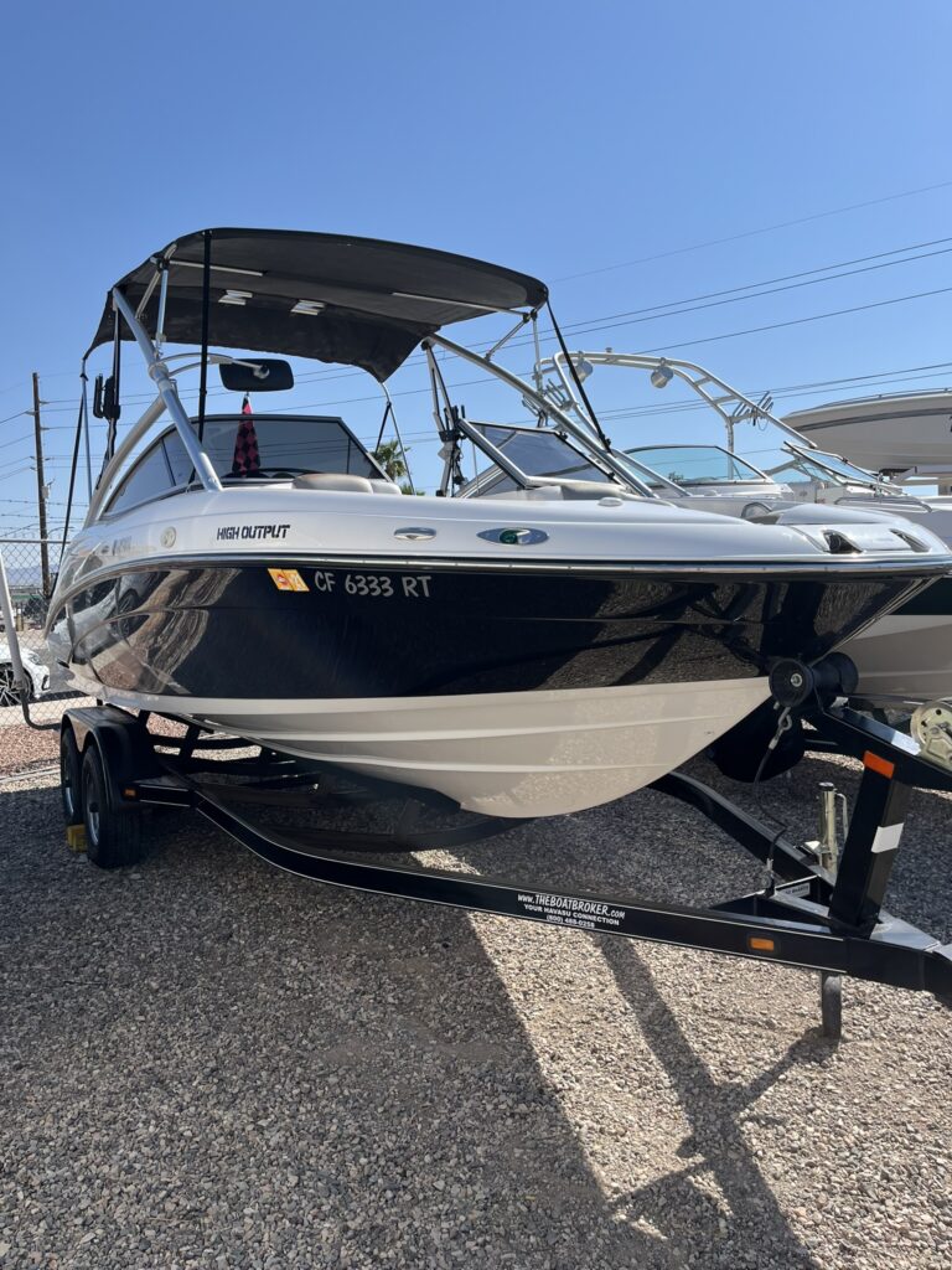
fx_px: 953
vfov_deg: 67.3
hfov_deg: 53.1
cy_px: 635
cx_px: 476
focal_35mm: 26
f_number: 1.6
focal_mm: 5.1
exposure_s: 1/4149
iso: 50
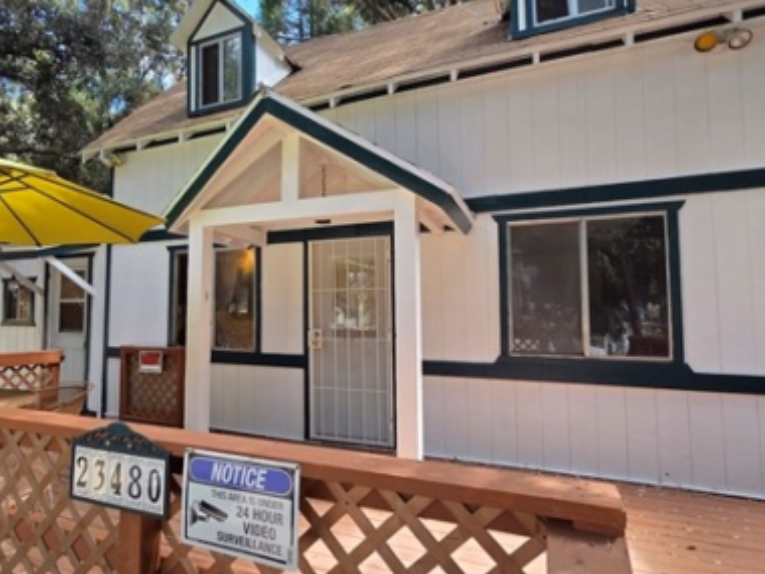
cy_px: 286
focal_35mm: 20
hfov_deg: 80.9
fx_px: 442
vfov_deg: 66.0
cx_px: 310
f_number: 2.2
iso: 50
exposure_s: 1/222
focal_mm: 2.2
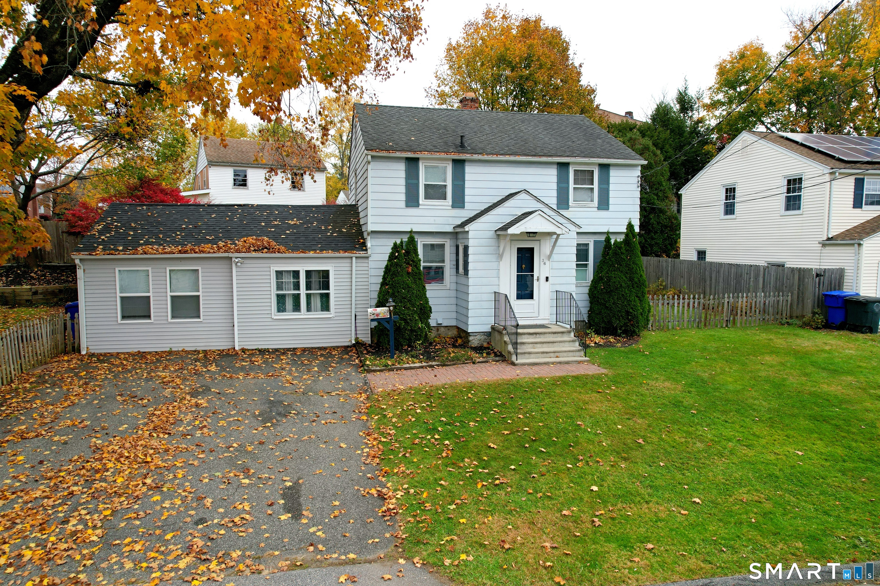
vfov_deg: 57.2
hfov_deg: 78.6
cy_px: 293
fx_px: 538
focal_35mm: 22
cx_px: 440
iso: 100
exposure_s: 1/640
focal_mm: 8.38
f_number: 2.8
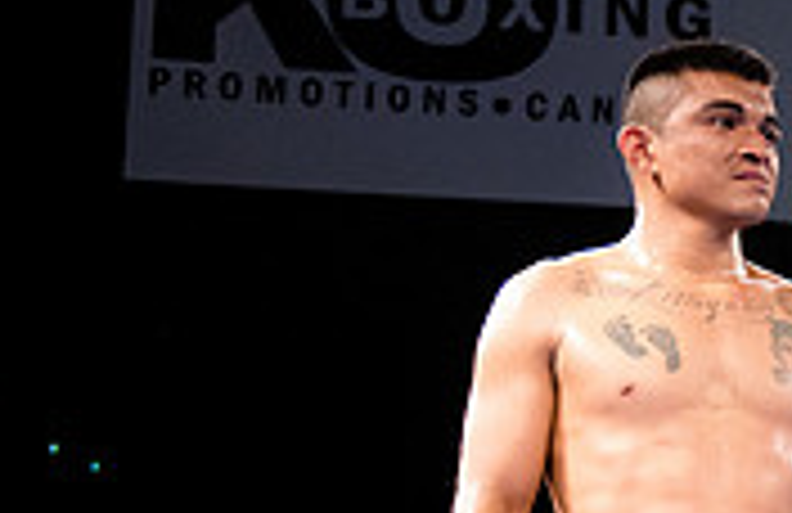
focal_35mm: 142
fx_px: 3097
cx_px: 1387
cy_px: 456
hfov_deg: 13.3
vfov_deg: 9.4
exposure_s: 1/1000
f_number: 2.8
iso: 2000
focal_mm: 38
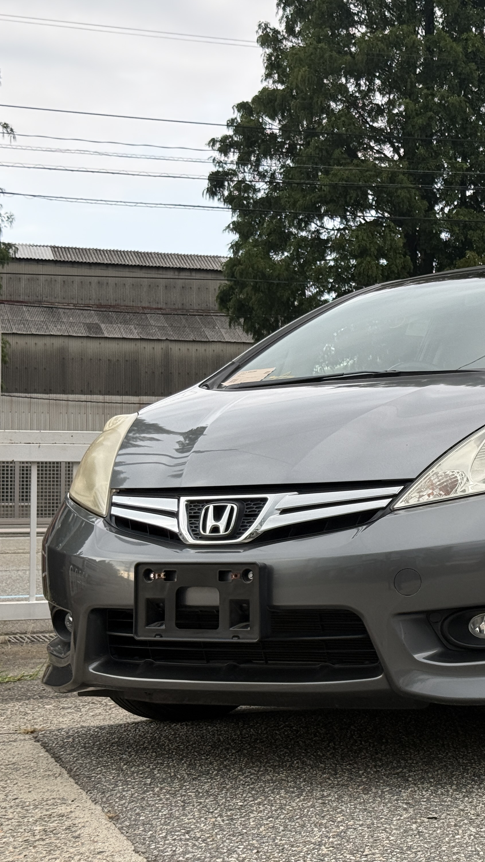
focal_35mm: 70
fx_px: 1601
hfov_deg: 16.9
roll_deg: +0.6
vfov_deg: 30.2
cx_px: 472
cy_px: 430
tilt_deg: +1.6
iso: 64
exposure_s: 1/509
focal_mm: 6.76
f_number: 1.78
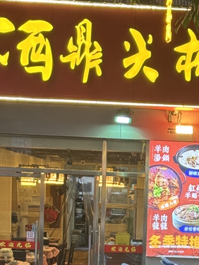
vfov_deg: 13.4
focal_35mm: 145
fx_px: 1111
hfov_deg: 10.1
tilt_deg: -4.3
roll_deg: -1.6
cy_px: 279
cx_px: 217
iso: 125
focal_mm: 6.76
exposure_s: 1/50
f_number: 1.78
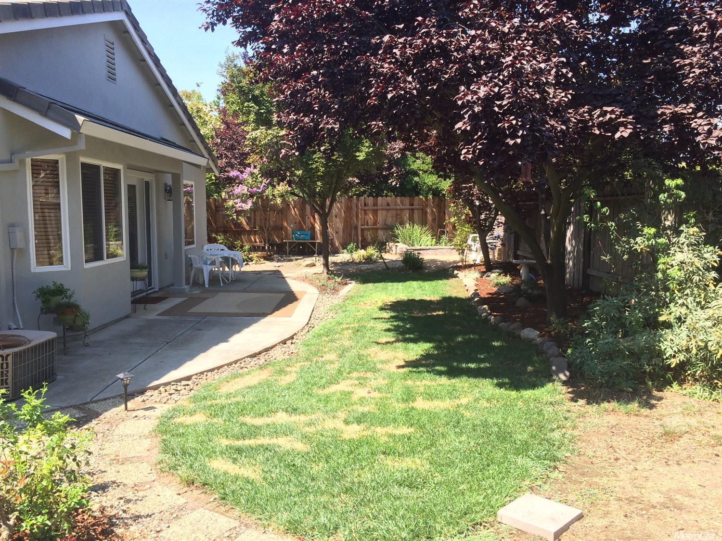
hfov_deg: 61.7
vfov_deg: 48.2
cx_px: 361
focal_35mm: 29
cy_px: 270
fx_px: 605
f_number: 2.2
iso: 32
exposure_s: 1/547
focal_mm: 4.15
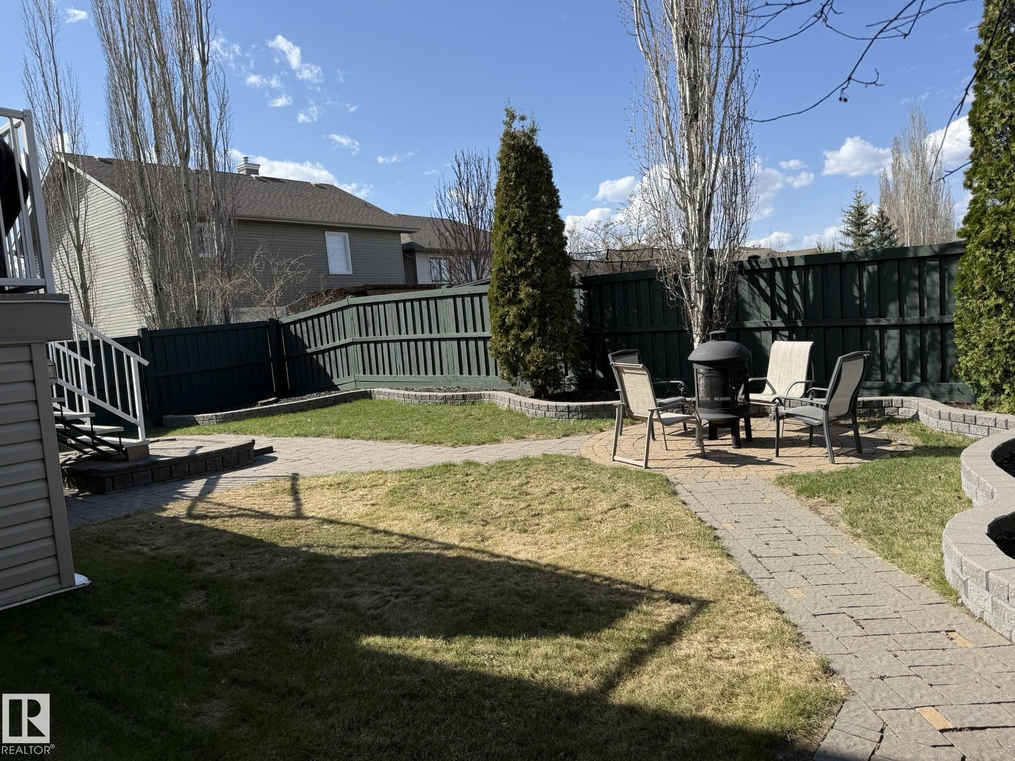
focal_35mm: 24
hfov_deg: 71.6
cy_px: 380
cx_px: 508
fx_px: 704
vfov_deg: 56.8
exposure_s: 1/3279
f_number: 1.78
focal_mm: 6.76
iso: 80
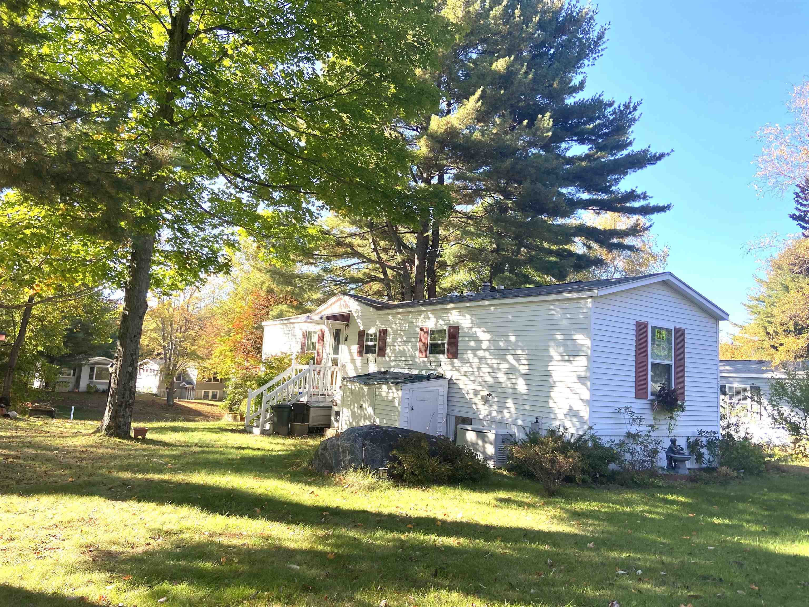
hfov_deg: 67.3
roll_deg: -2.9
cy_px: 304
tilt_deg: +8.4
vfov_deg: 53.1
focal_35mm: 26
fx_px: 608
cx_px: 404
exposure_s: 1/481
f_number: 1.8
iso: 32
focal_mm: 4.25
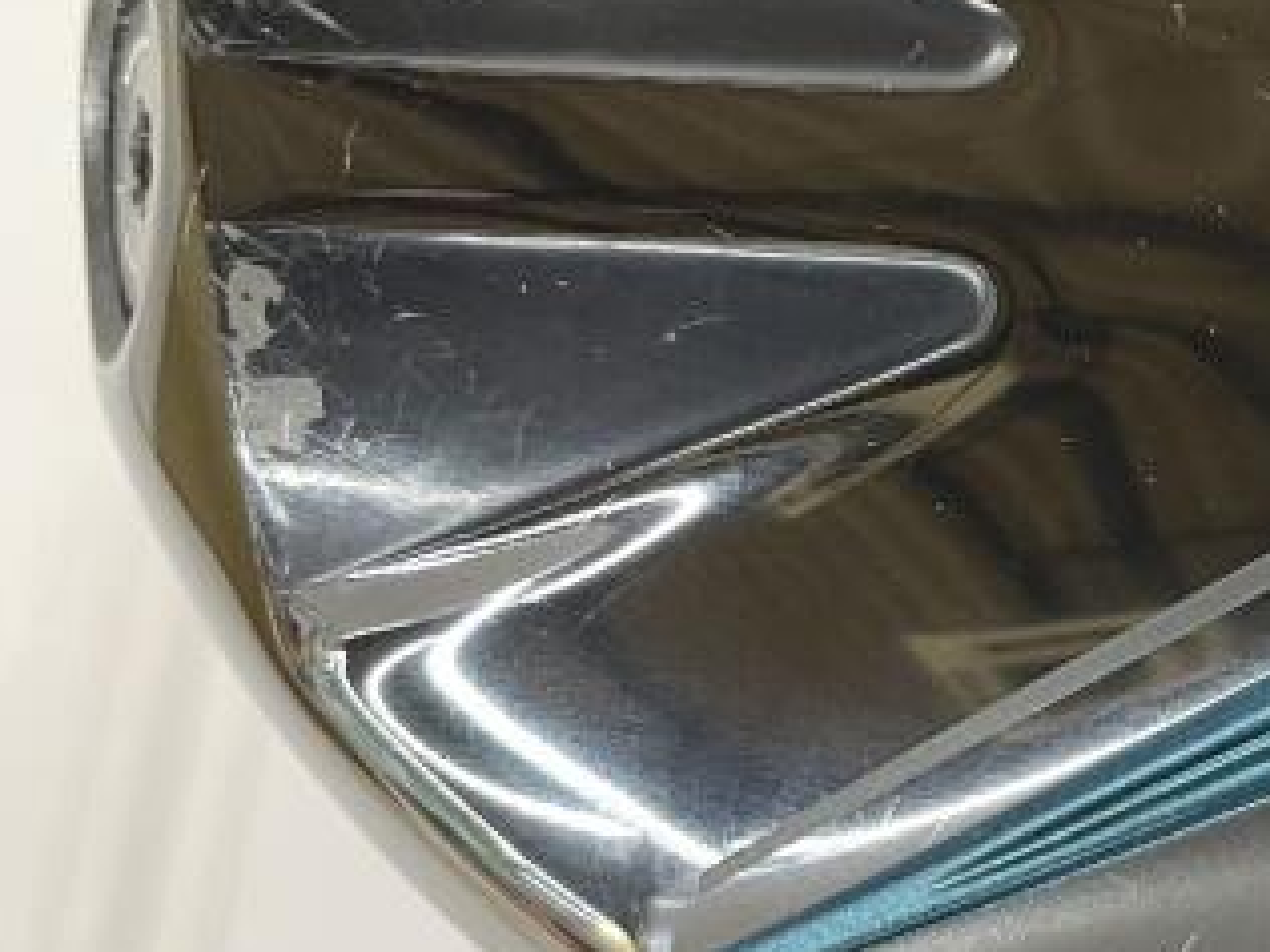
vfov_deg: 18.6
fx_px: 2898
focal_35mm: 79
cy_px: 394
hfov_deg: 22.2
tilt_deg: -65.3
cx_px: 1640
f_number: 1.6
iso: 160
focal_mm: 4.2
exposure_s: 1/60
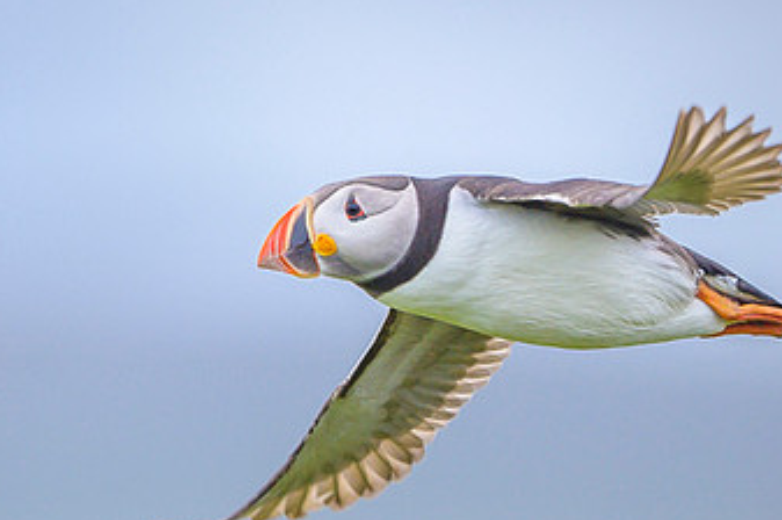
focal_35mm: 1277
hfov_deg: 1.6
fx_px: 27712
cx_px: 726
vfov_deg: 1.1
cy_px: 166
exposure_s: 1/4000
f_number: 4
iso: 800
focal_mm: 500
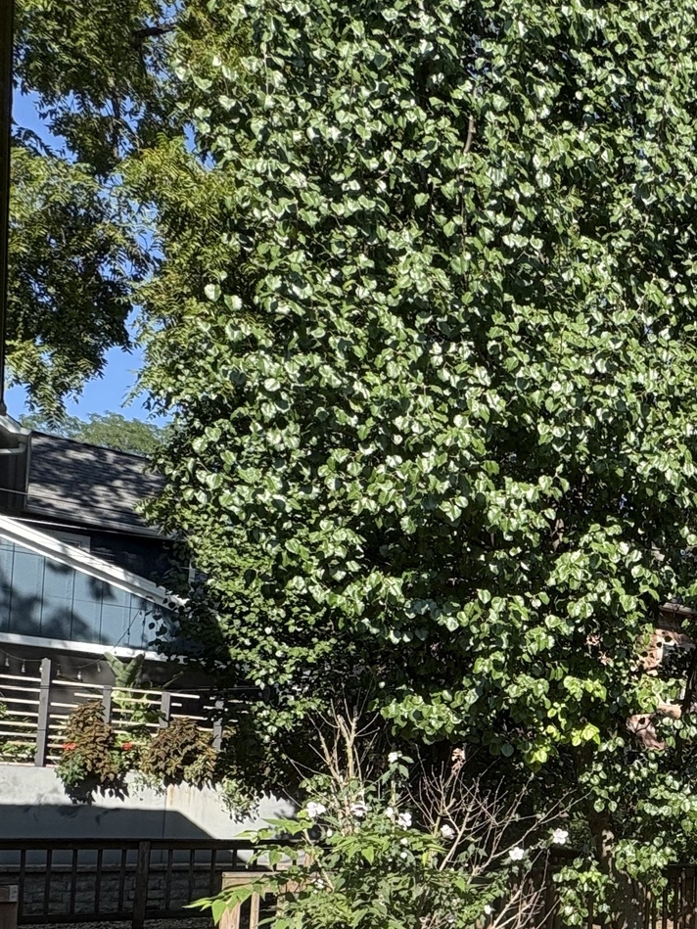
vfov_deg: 49.6
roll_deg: -2.0
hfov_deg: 35.6
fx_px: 913
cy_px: 787
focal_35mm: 34
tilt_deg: +1.8
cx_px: 770
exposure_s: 1/771
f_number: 2.2
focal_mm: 2.22
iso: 40
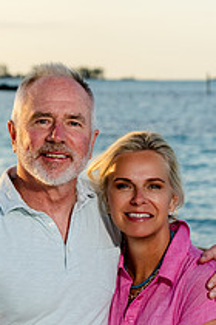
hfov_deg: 9.1
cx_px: 103
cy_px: 297
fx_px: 1350
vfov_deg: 13.6
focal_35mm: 150
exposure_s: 1/250
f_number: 5.6
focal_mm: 70
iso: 100
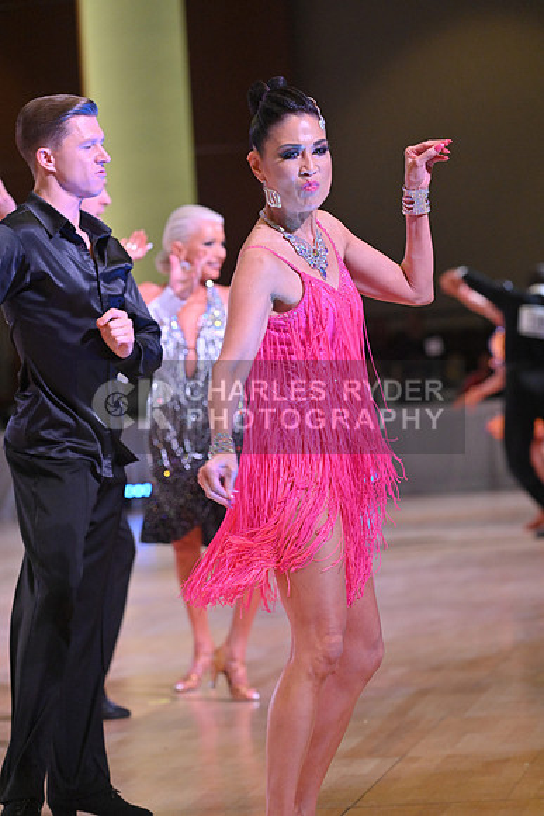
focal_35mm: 145
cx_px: 272
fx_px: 3284
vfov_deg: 14.2
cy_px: 408
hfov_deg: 9.5
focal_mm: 145
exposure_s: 1/400
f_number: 5
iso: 4000
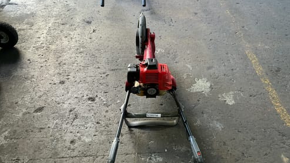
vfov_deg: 37.6
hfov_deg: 62.6
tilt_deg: -44.7
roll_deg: -0.4
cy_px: 99
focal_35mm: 31
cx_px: 147
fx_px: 238
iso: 80
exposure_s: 1/60
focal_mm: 3
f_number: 1.8
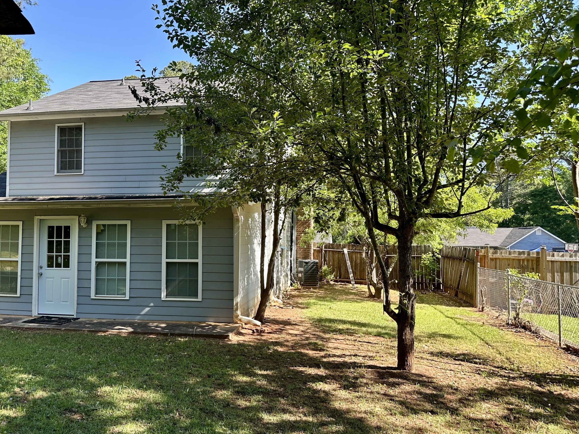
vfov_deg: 49.7
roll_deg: -0.4
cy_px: 214
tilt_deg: +2.7
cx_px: 245
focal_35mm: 28
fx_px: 468
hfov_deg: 63.1
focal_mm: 6.86
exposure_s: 1/567
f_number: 1.78
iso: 80
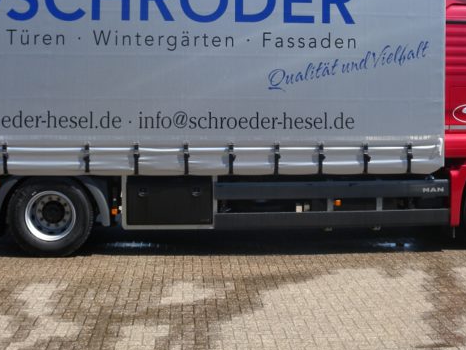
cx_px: 232
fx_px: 754
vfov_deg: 25.9
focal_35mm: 56
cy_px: 99
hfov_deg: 34.3
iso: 64
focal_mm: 7.3
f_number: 5
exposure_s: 1/300
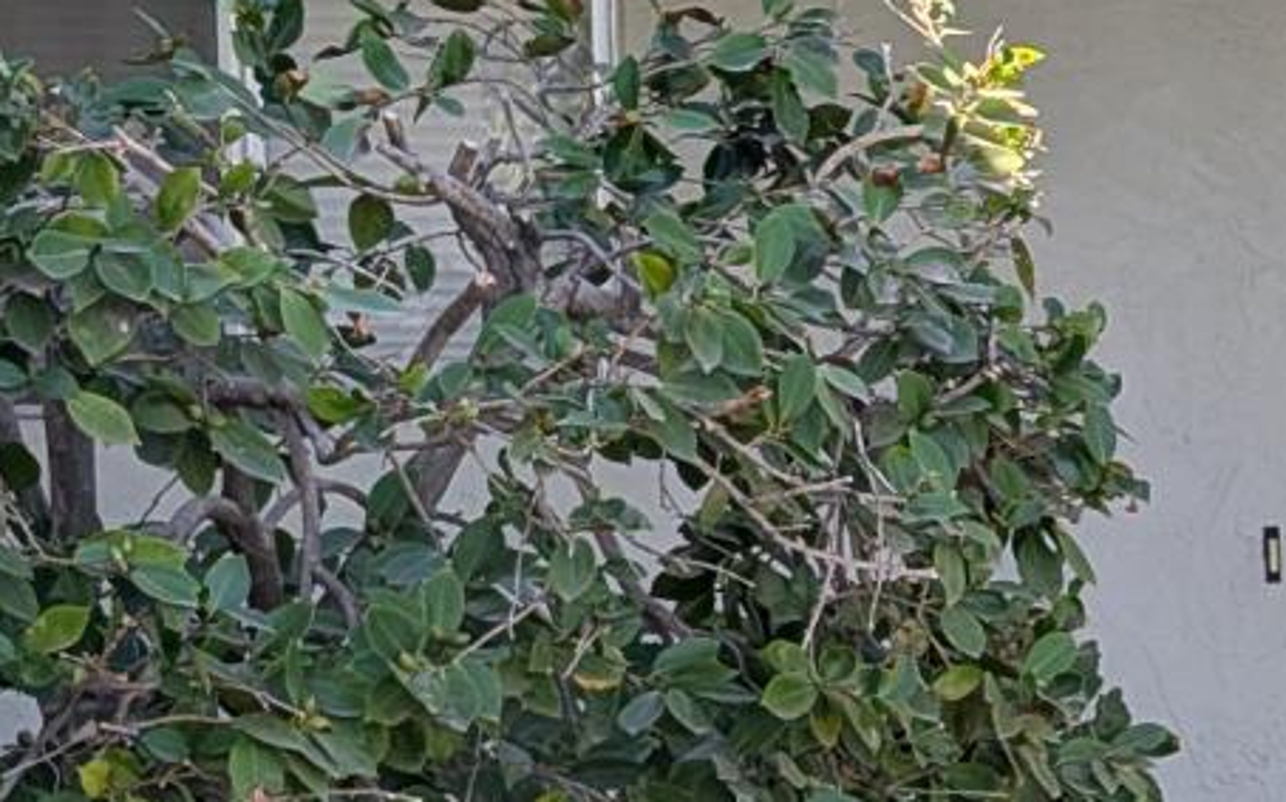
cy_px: 775
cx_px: 1572
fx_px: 6024
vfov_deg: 7.6
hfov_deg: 11.9
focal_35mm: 172
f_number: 1.68
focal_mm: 6.9
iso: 21
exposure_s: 1/404
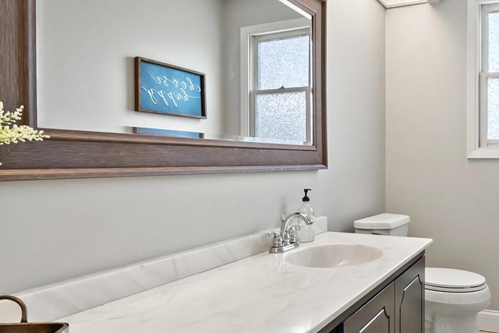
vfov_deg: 43.6
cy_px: 176
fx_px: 416
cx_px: 362
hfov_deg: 59.3
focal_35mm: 30
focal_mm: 8
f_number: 6.3
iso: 400
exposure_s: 1/4
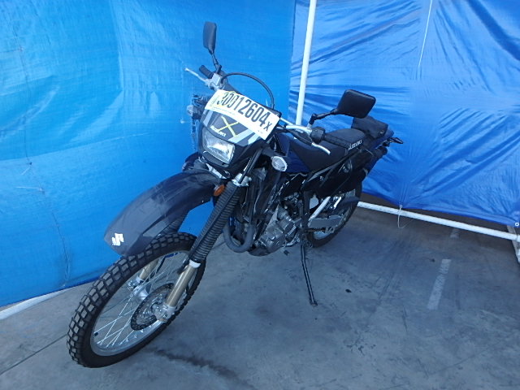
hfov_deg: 79.0
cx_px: 260
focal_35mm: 21
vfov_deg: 63.4
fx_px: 315
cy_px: 195
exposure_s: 1/60
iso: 125
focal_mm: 3.7
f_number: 3.5
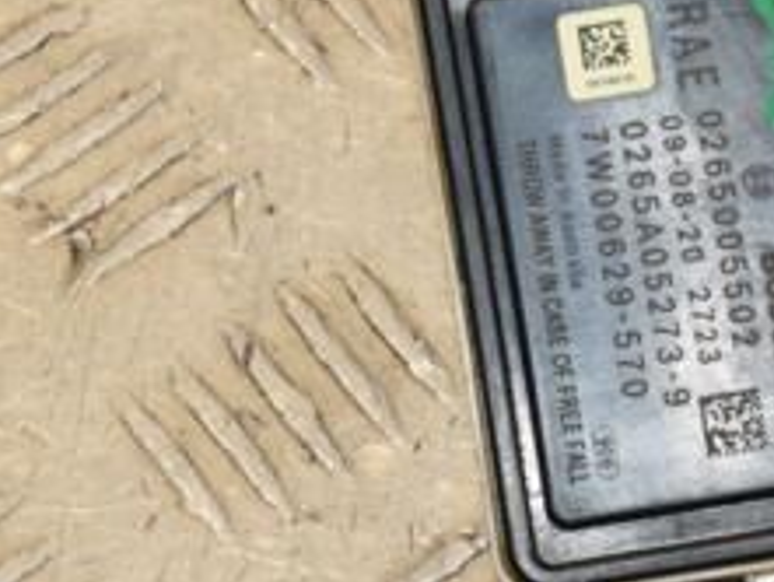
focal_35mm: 243
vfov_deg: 6.1
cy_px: 224
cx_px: 876
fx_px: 5436
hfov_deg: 8.1
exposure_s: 1/200
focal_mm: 62
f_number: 10
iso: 800
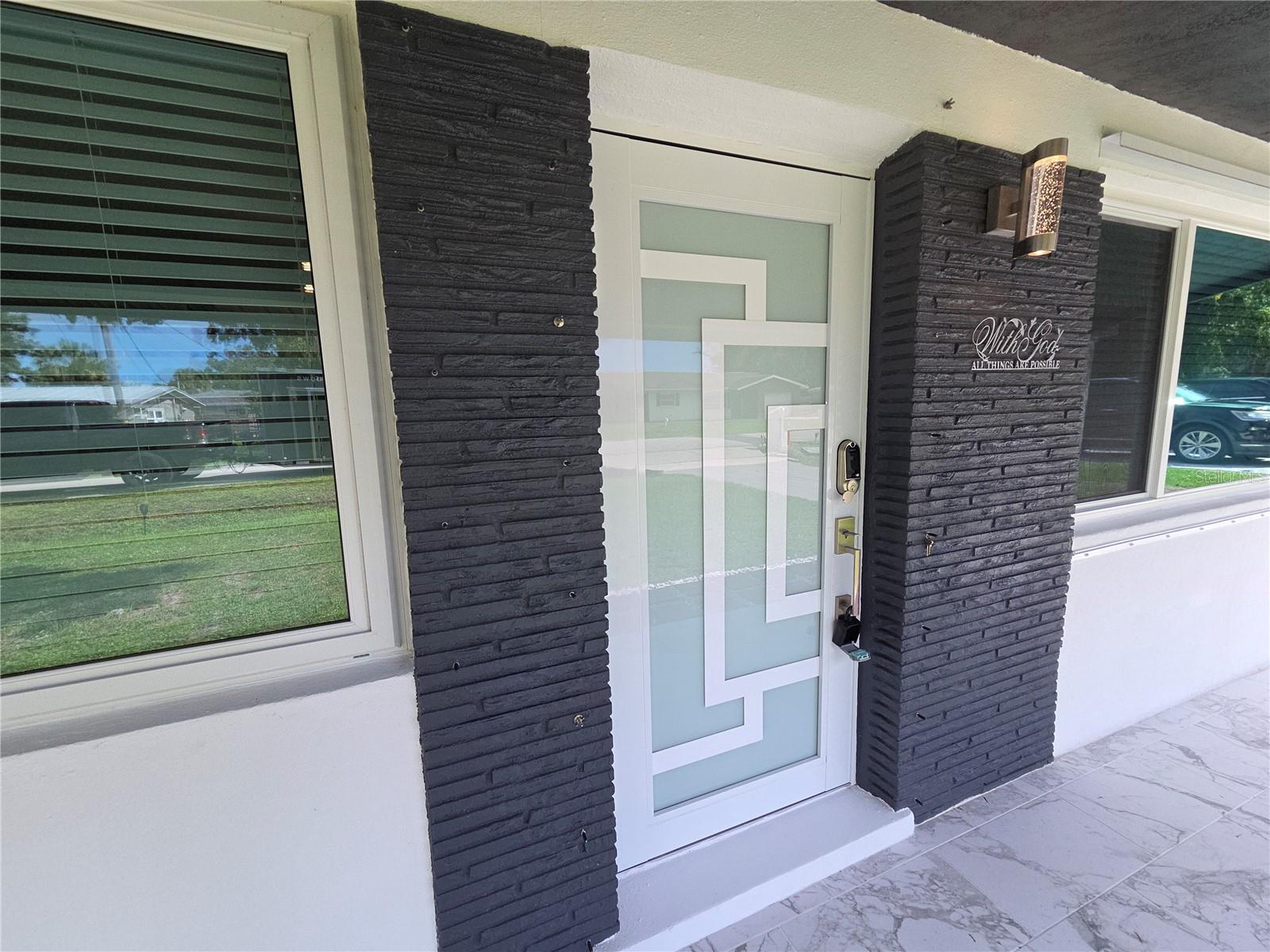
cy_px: 476
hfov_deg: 106.2
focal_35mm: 13
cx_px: 635
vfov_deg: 89.9
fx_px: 477
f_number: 2.2
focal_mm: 2.2
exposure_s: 1/383
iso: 50
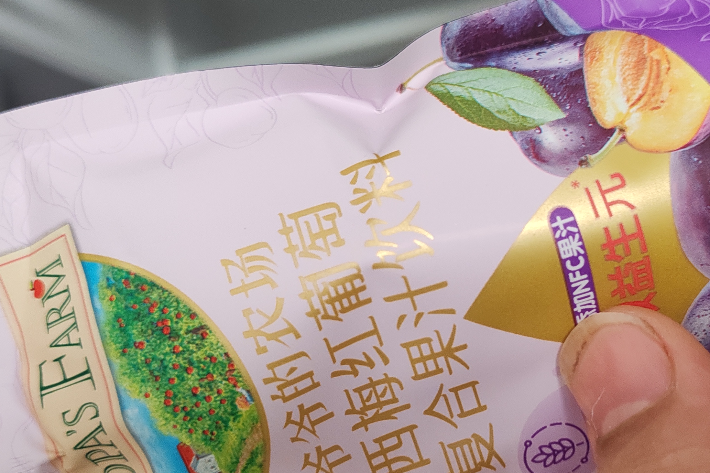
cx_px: 483
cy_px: 287
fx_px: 1025
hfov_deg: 37.7
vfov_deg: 25.9
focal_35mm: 52
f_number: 1.9
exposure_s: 1/50
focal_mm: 6.12
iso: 1600
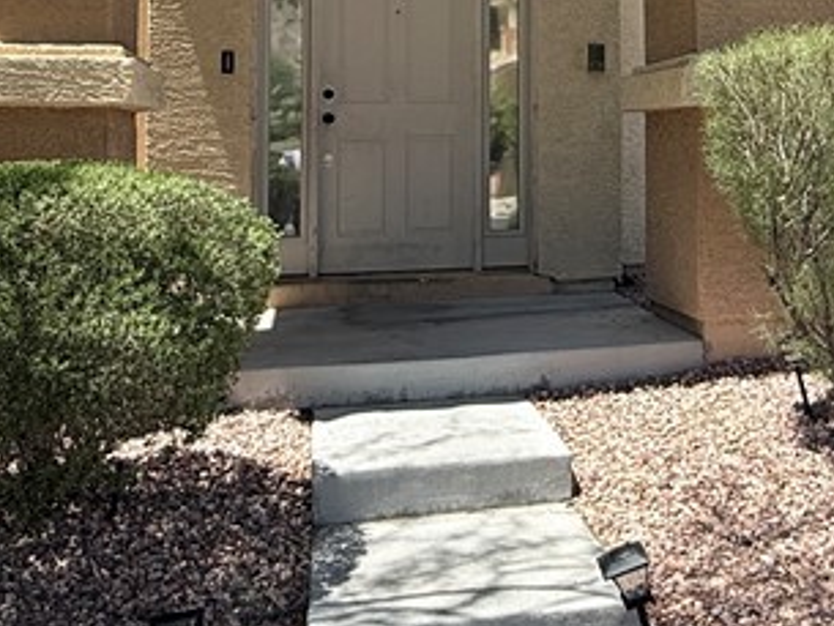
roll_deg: +0.8
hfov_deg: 39.2
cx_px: 634
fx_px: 1133
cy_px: 85
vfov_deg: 29.8
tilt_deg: +2.5
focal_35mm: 47
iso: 50
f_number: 2.2
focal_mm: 2.22
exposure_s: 1/1312
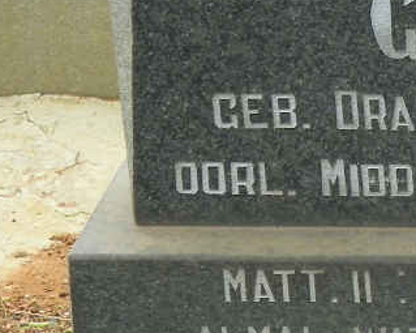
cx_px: 587
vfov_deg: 5.9
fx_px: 3212
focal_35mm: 261
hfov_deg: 7.3
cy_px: -68
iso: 64
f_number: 3.5
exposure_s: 1/160
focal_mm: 12.6
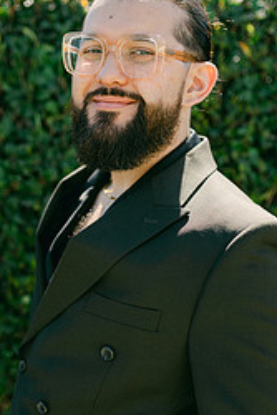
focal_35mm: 63
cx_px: 101
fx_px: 726
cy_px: 252
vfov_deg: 31.8
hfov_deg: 21.5
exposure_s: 1/8000
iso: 400
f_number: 2
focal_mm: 35
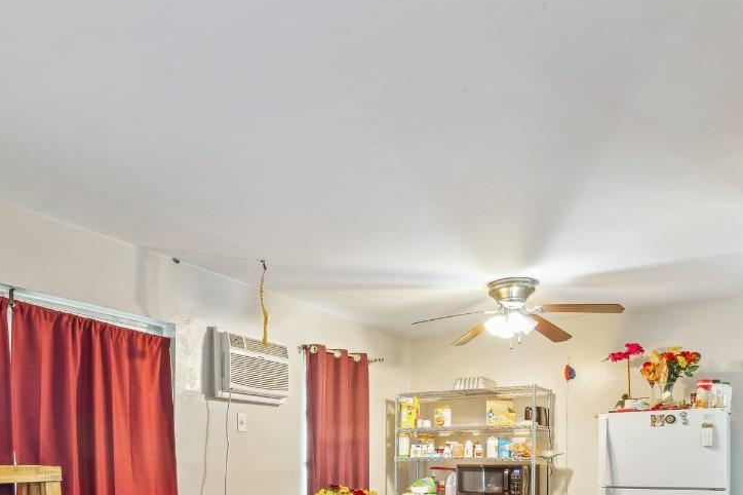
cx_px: 295
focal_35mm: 29
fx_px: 598
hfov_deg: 63.1
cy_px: 482
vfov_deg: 40.1
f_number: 8
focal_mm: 14
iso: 100
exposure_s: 1.3
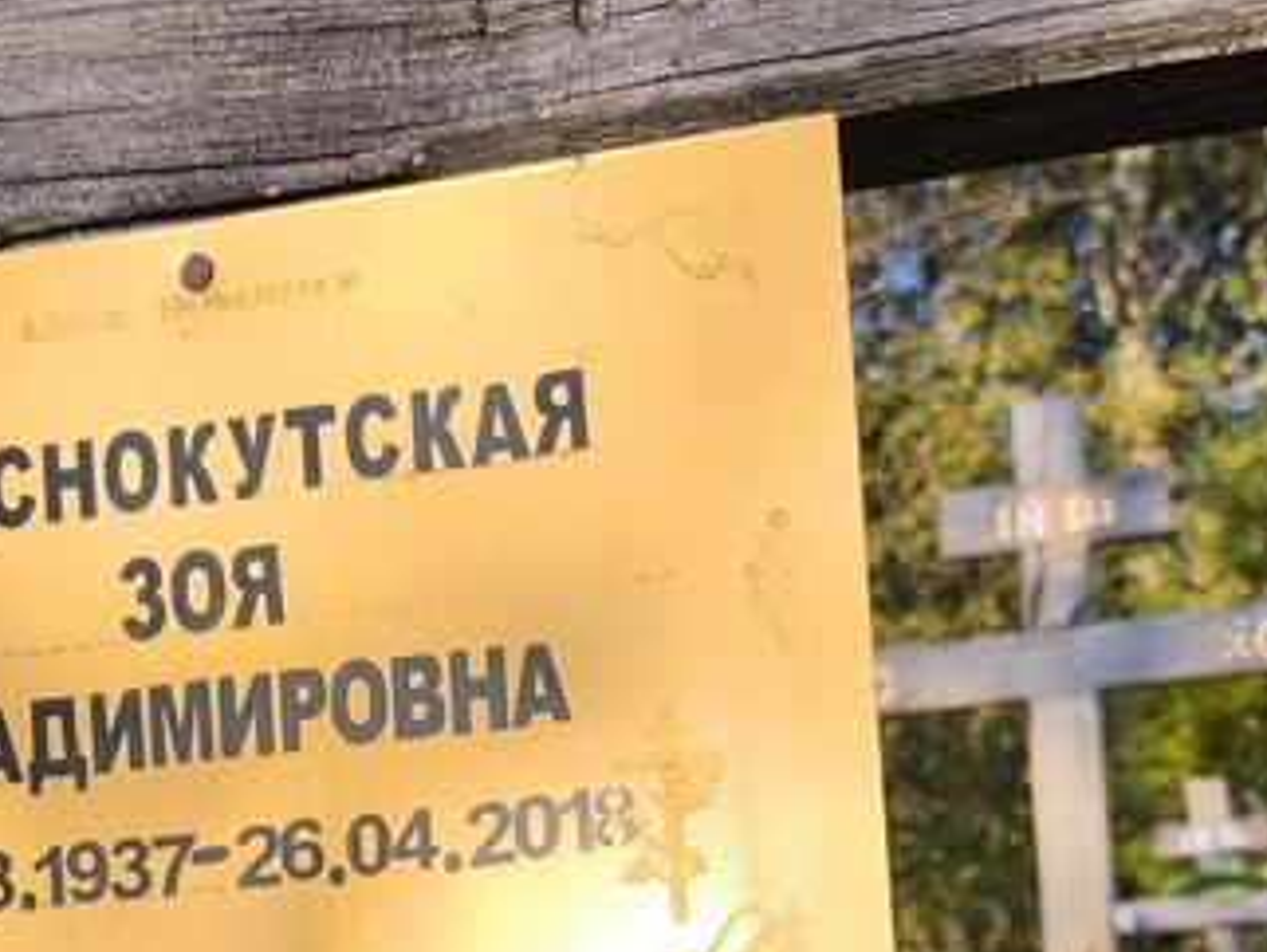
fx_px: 2271
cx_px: 411
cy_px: 956
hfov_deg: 30.9
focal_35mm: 62
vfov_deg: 22.7
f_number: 1.7
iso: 50
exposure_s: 1/721
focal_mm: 4.71
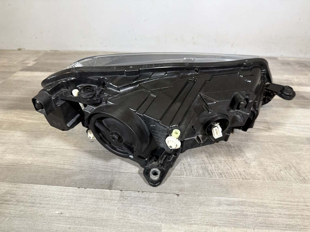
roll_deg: -0.2
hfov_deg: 71.6
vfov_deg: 56.8
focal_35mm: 24
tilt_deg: -32.1
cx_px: 155
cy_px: 116
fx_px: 215
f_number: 1.78
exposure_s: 1/50
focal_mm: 6.76
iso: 200
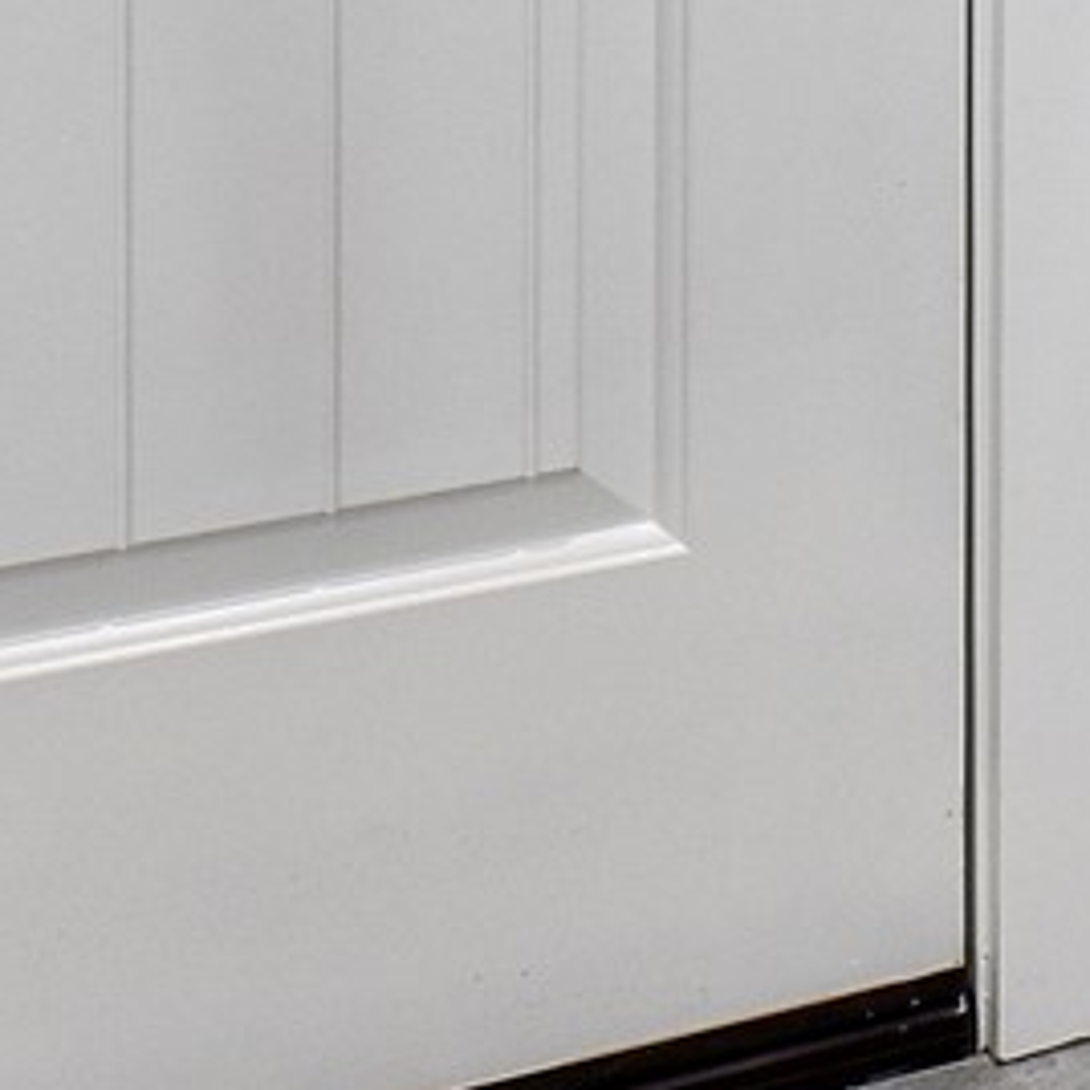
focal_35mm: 134
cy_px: -1009
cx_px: 2981
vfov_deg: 11.8
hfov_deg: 10.4
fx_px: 4790
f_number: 8
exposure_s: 1/2.5
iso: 100
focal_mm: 13
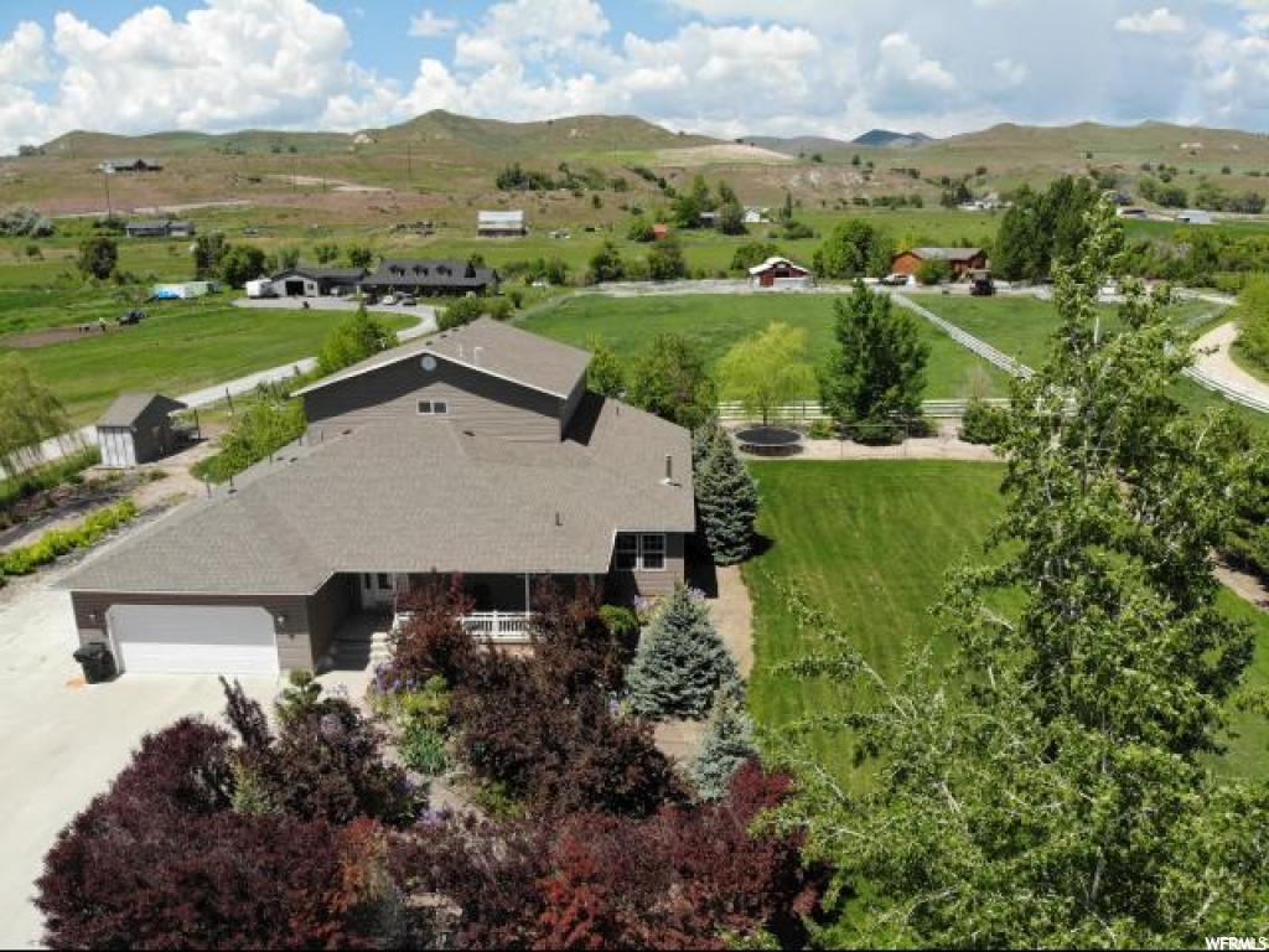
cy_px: 476
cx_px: 634
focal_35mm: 24
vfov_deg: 56.8
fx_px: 880
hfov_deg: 71.6
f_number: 2.8
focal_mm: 4.5
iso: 100
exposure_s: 1/965
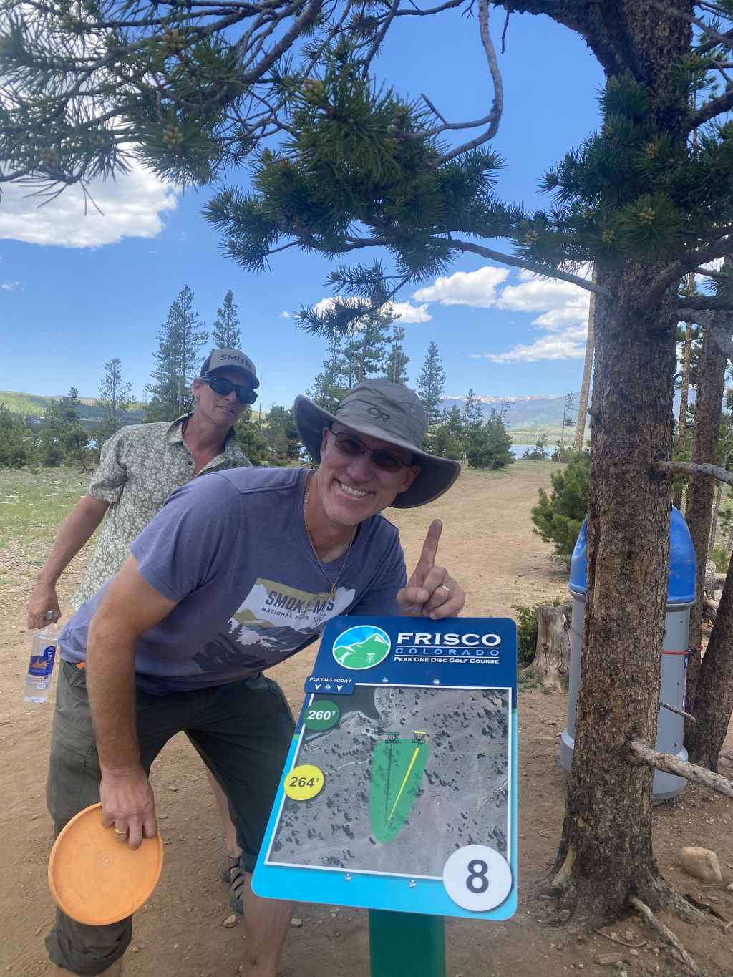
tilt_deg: -2.7
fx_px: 734
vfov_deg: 67.3
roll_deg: -4.3
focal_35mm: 26
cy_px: 488
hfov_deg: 53.1
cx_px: 366
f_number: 1.8
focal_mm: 4.25
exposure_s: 1/839
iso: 32
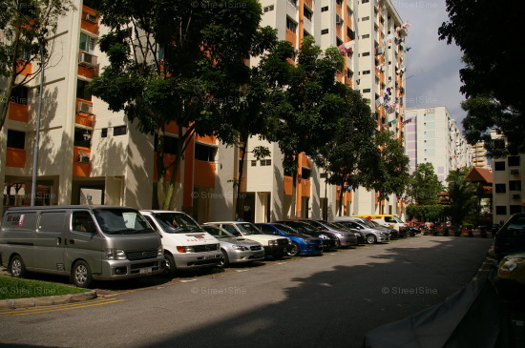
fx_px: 393
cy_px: 174
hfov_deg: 67.5
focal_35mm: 27
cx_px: 262
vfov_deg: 47.8
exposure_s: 1/2000
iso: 200
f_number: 6.7
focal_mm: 18
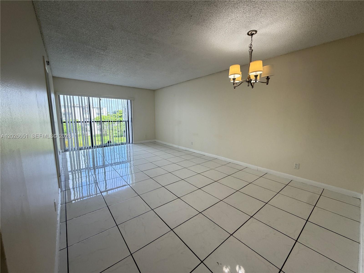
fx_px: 147
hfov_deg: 102.1
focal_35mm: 14
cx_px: 182
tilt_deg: -7.9
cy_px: 136
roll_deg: -0.1
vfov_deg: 85.7
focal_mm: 2.22
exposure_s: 1/120
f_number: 2.2
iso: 160
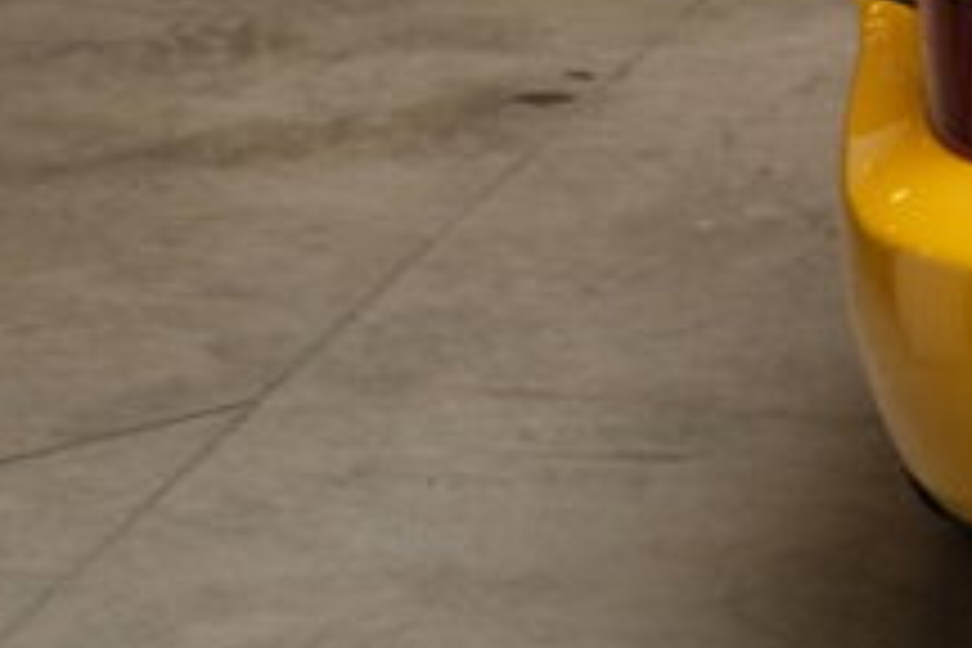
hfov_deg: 9.3
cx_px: 2048
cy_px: -439
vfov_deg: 6.6
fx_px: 5508
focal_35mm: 204
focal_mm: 28.9
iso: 640
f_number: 3.2
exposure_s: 1/160
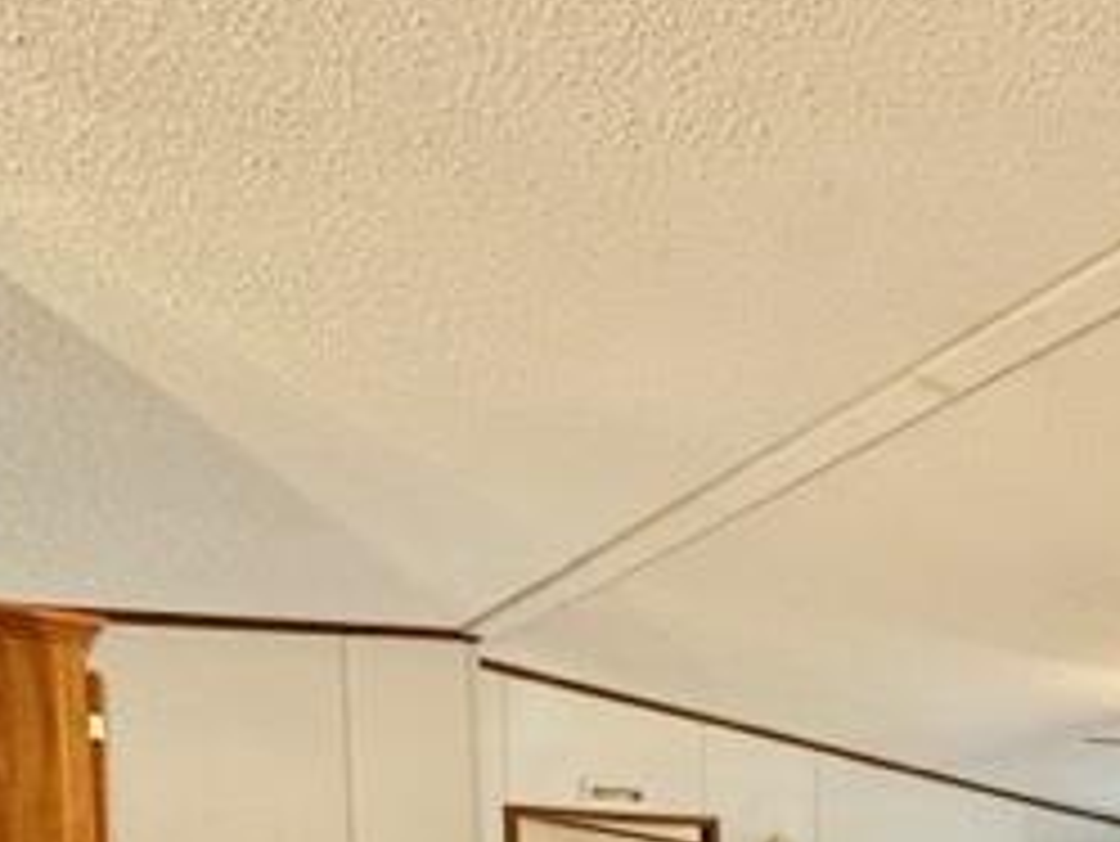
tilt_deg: -1.9
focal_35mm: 36
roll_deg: +1.0
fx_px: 1165
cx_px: 1174
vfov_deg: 33.4
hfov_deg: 42.6
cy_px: 973
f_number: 2.2
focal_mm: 2.22
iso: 200
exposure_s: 1/60
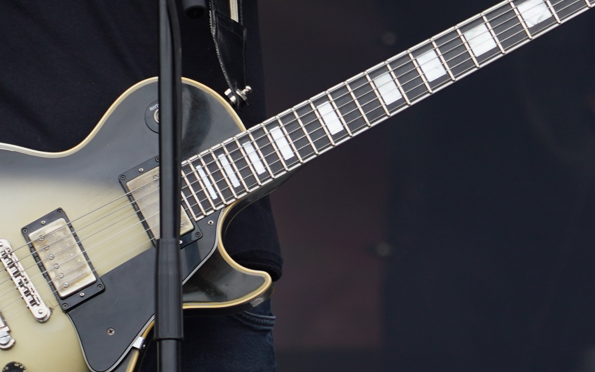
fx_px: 6291
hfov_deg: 5.4
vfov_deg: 3.4
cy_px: -77
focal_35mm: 388
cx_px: 289
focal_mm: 105
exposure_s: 1/160
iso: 100
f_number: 4.5
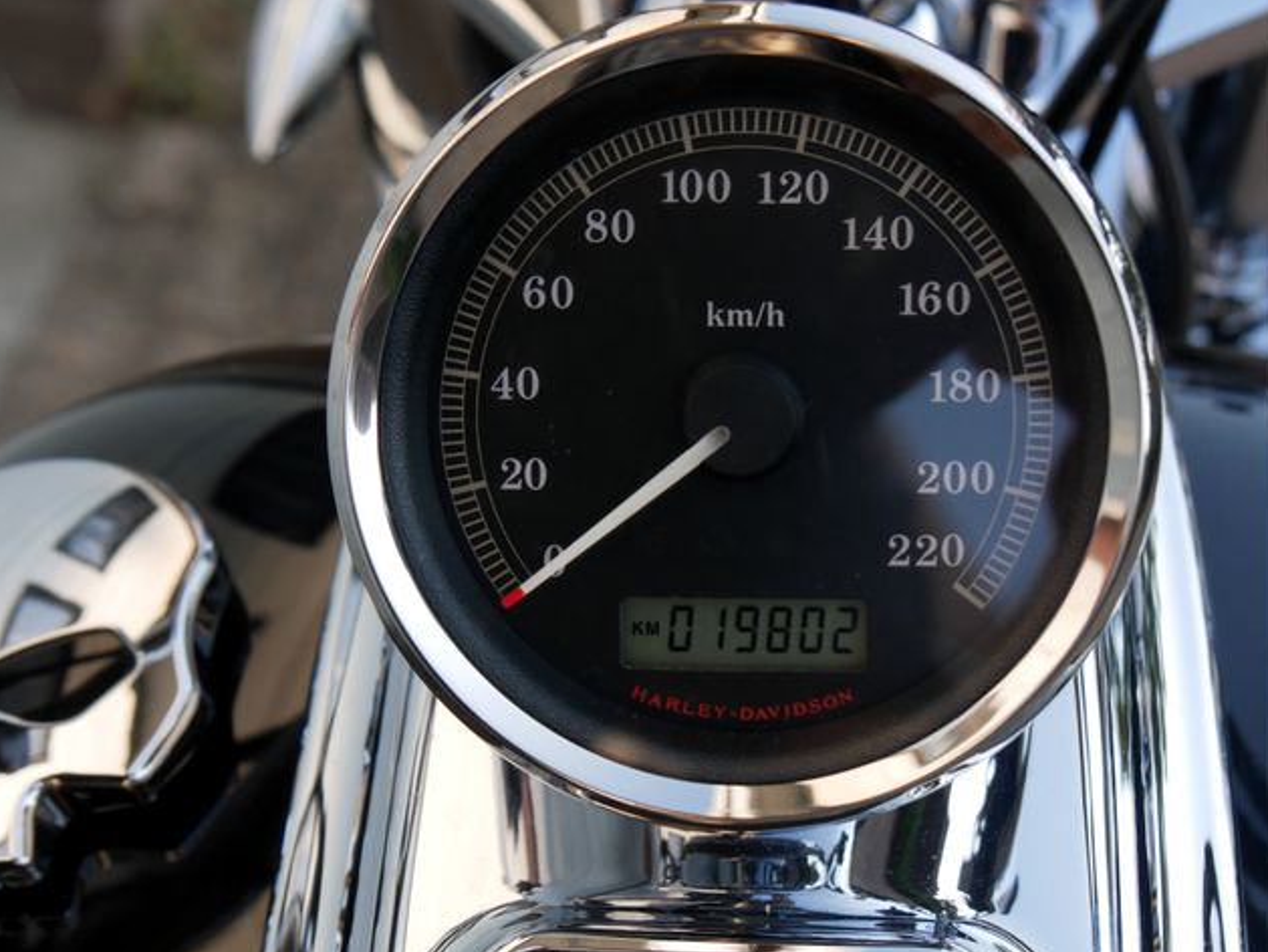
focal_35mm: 57
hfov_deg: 33.8
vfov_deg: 25.7
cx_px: 635
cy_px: 476
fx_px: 2088
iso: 200
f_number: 5.6
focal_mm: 28
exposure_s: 1/200
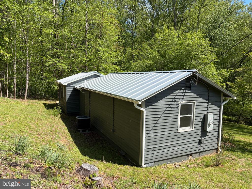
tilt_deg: -5.4
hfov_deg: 67.3
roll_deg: -0.5
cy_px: 94
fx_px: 189
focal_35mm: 26
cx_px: 126
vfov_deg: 53.1
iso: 50
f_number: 1.6
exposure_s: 1/2364
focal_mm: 5.96
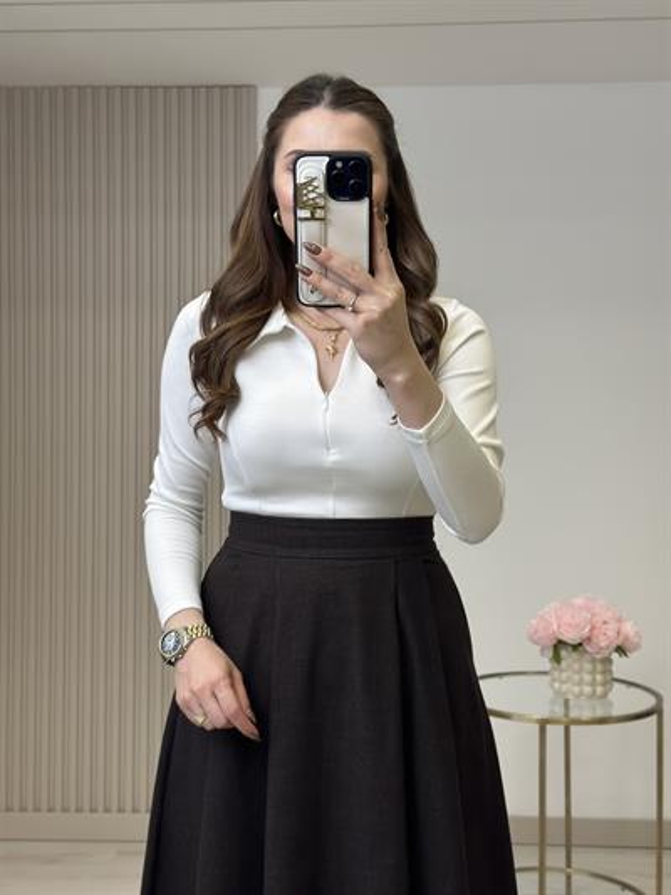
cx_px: 336
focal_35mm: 48
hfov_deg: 30.3
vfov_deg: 39.6
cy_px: 448
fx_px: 1240
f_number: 1.78
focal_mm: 6.86
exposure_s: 1/341
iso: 80
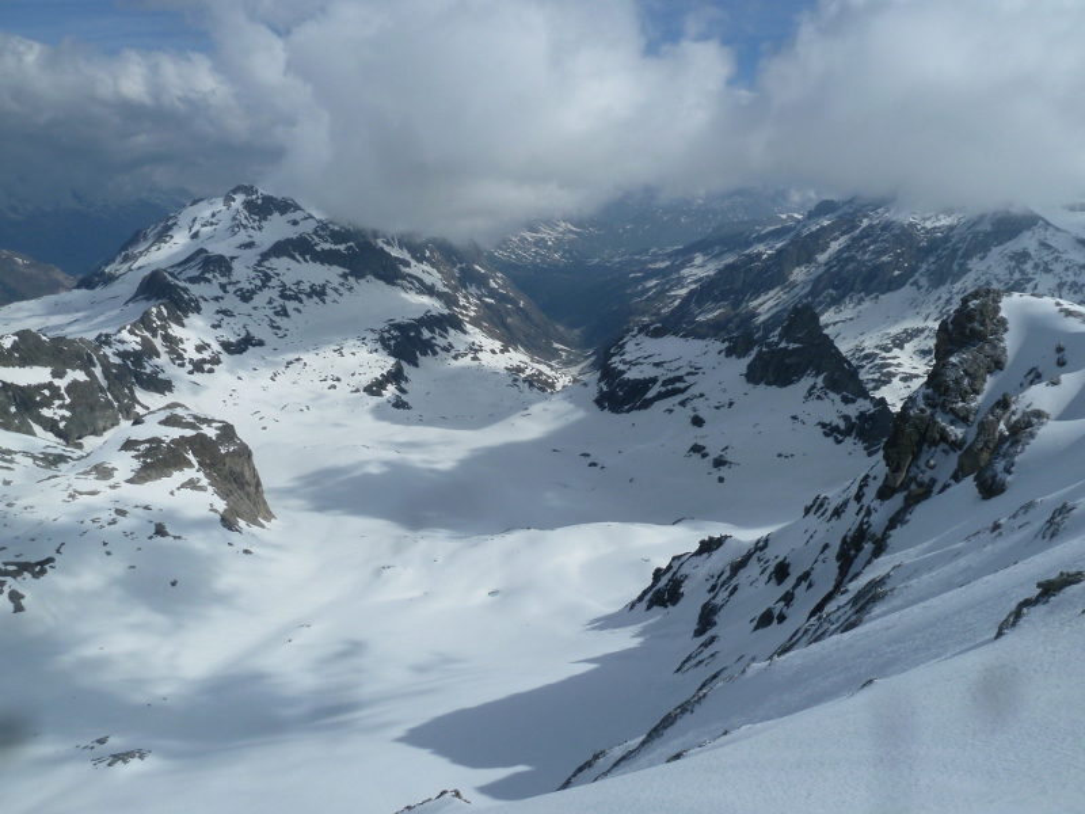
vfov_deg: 54.9
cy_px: 407
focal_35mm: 25
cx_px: 542
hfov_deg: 69.4
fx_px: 784
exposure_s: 1/800
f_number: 6.3
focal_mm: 4.1
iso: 80
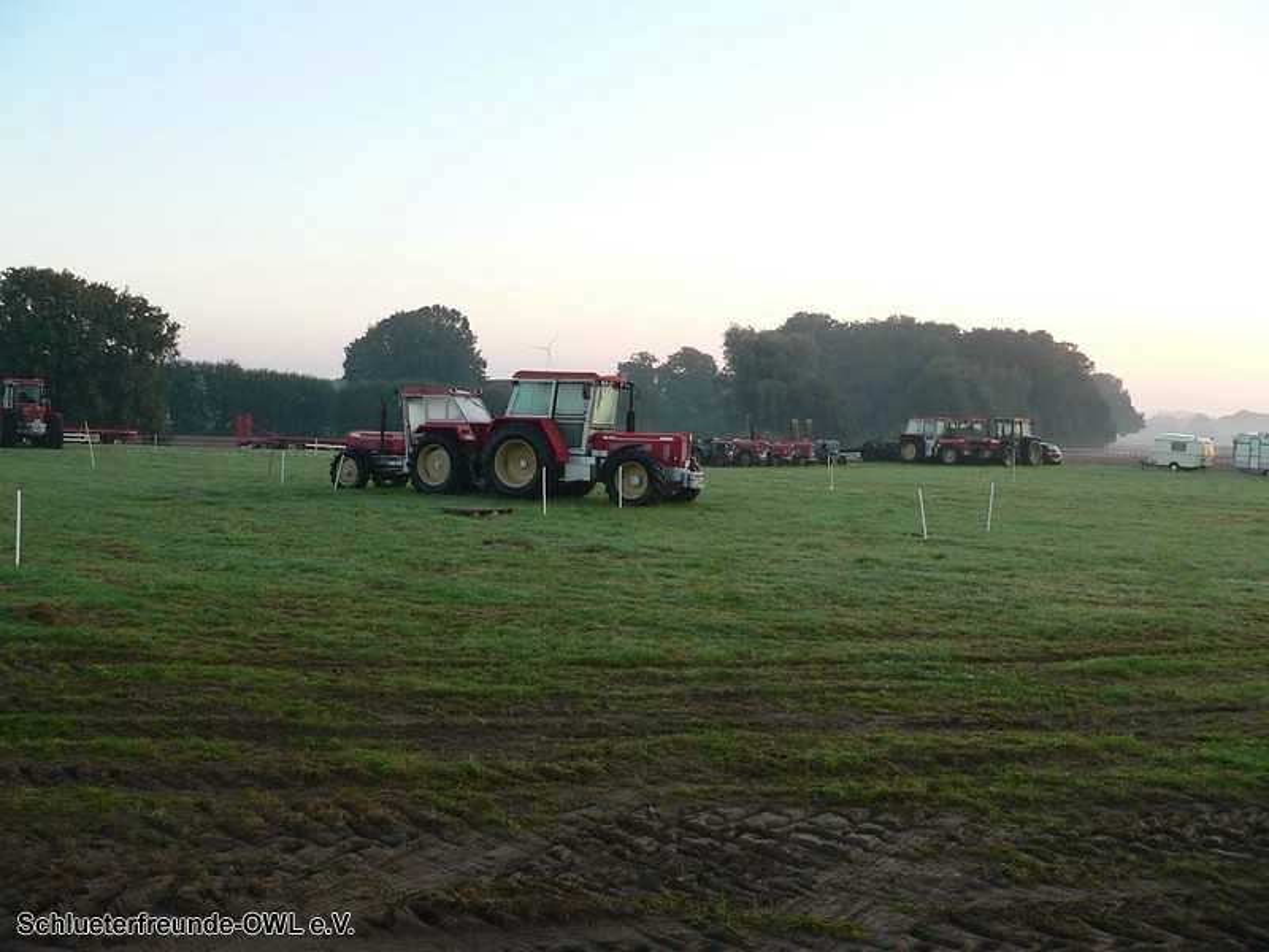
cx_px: 634
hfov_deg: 51.4
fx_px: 1320
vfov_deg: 39.7
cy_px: 476
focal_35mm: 36
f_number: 2.8
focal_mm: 6
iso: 80
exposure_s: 1/80
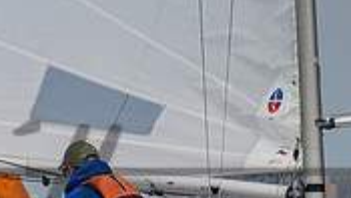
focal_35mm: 639
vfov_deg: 1.9
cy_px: 230
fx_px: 5955
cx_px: -195
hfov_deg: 3.4
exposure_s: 1/640
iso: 160
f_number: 6.3
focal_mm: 160
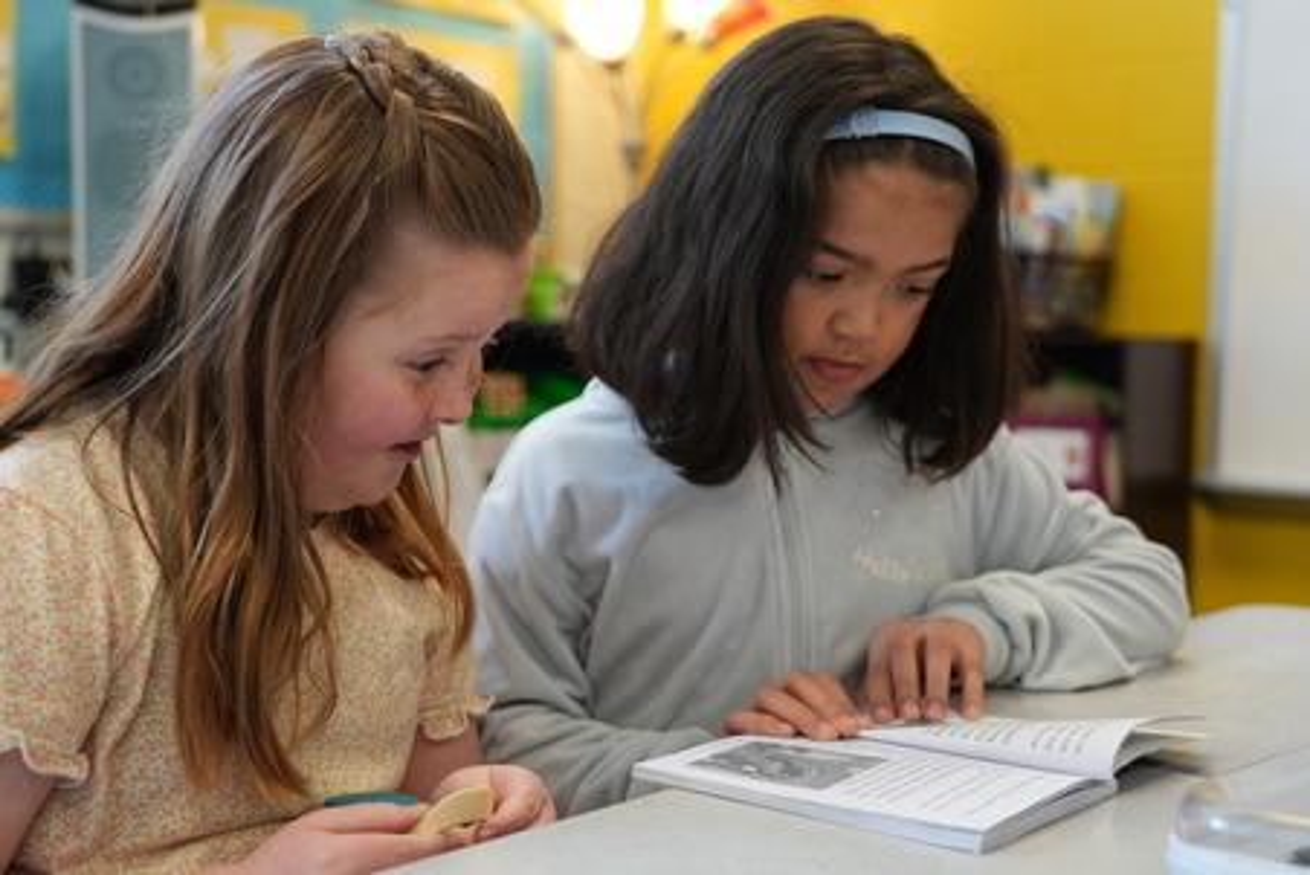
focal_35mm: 47
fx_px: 1711
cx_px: 655
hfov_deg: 41.9
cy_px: 438
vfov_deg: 28.7
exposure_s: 1/160
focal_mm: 47
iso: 1600
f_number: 4
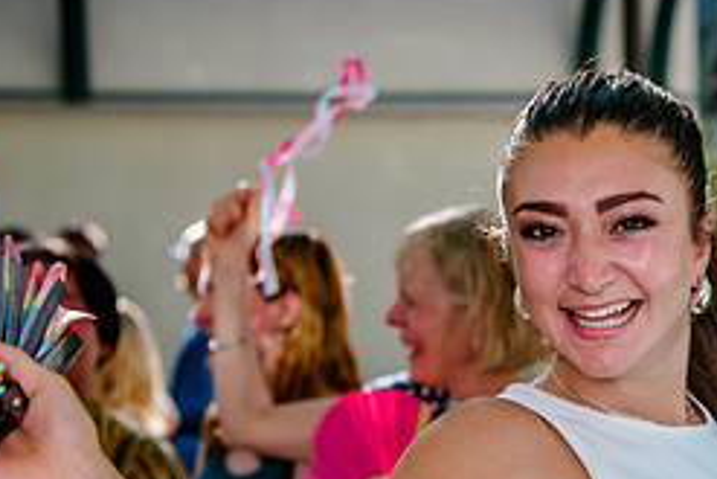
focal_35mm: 125
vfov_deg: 10.9
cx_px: 627
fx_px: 2491
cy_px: 443
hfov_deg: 16.2
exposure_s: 1/640
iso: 200
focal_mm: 48
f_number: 3.5
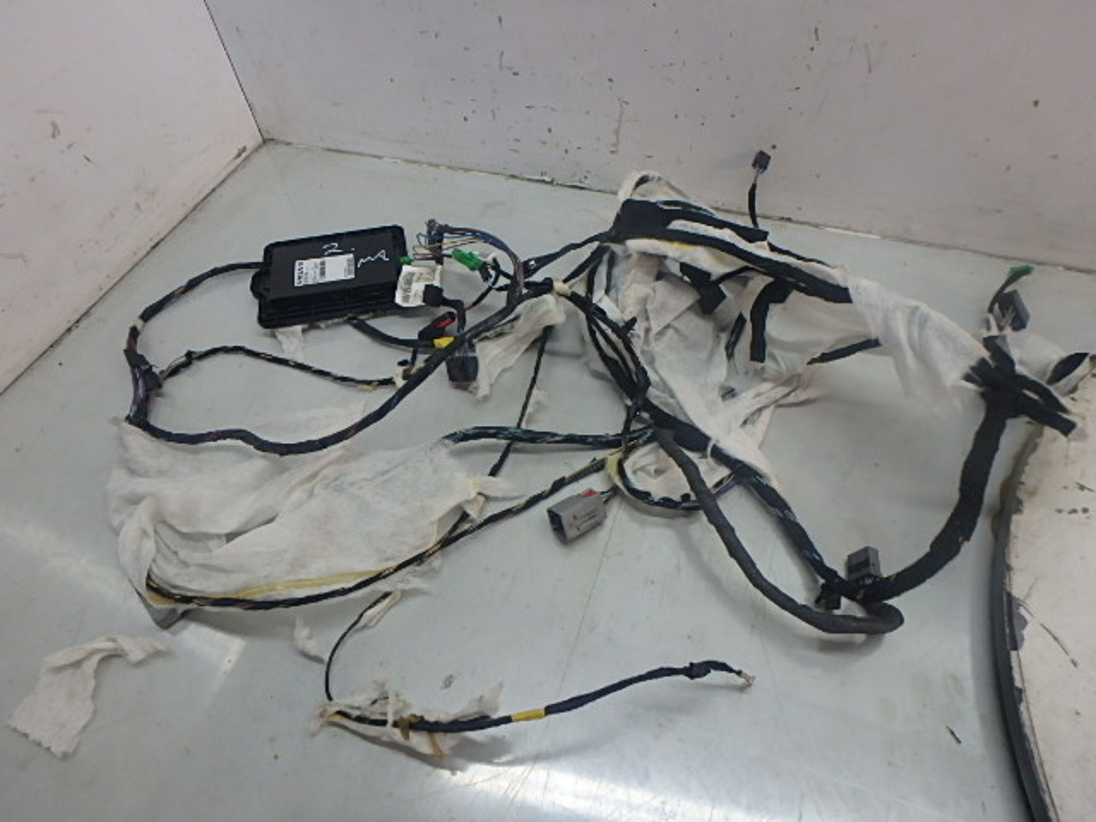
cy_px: 411
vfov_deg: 63.4
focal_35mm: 21
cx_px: 548
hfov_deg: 79.0
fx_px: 665
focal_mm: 3.7
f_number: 3.5
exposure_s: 1/60
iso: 200
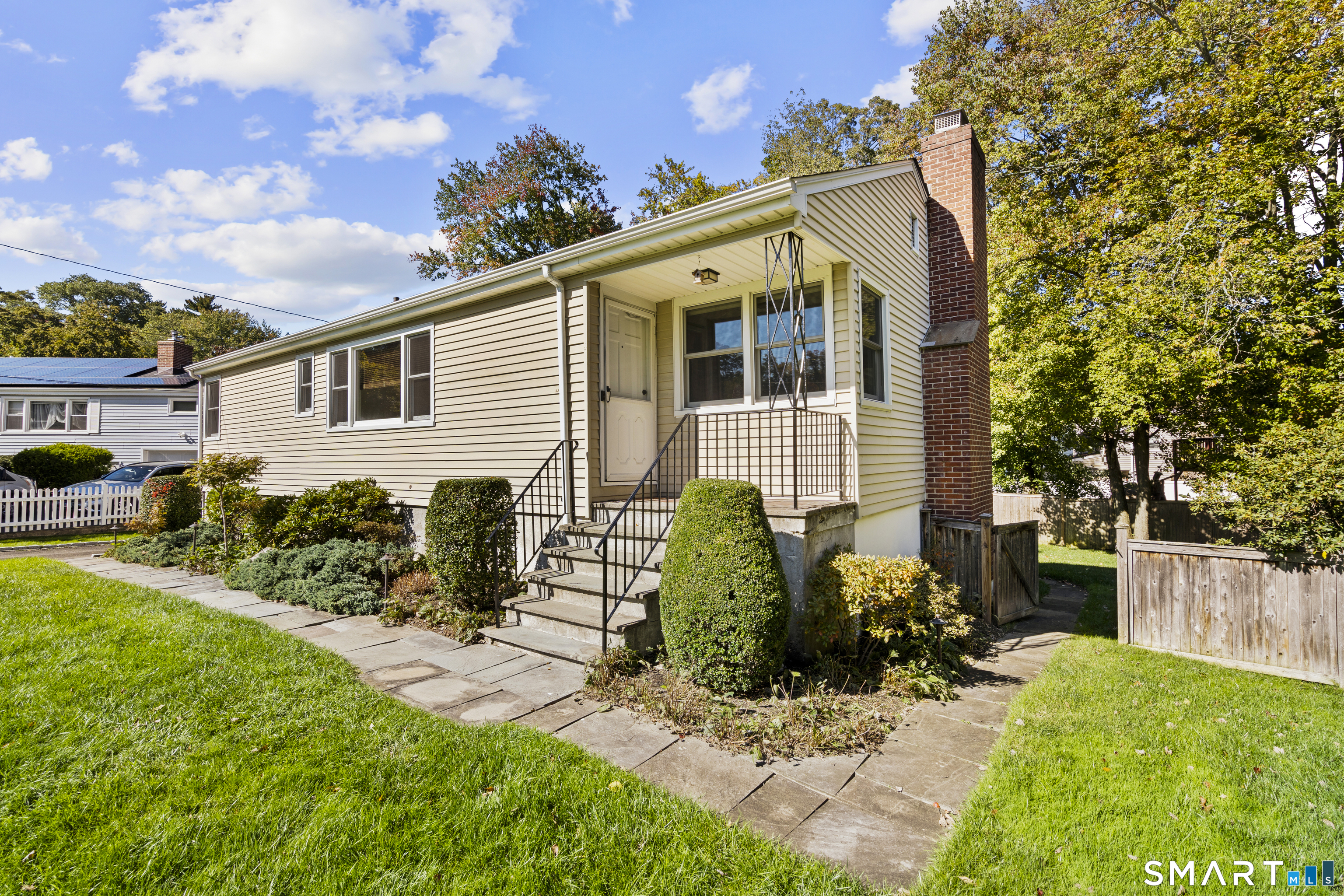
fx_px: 597
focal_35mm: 16
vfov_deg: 73.7
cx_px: 672
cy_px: 448
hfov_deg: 96.7
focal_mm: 16
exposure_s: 1/40
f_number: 9
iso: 200
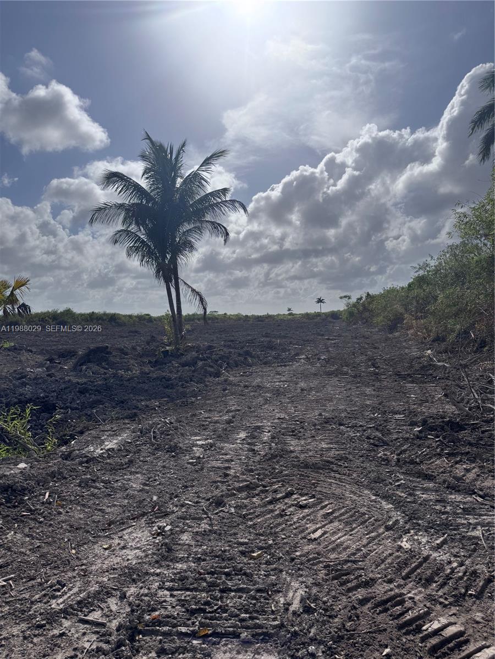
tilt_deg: +0.1
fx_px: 458
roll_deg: +1.5
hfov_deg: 56.8
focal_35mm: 24
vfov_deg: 71.6
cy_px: 330
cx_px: 248
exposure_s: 1/20000
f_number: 1.78
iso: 64
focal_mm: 6.76
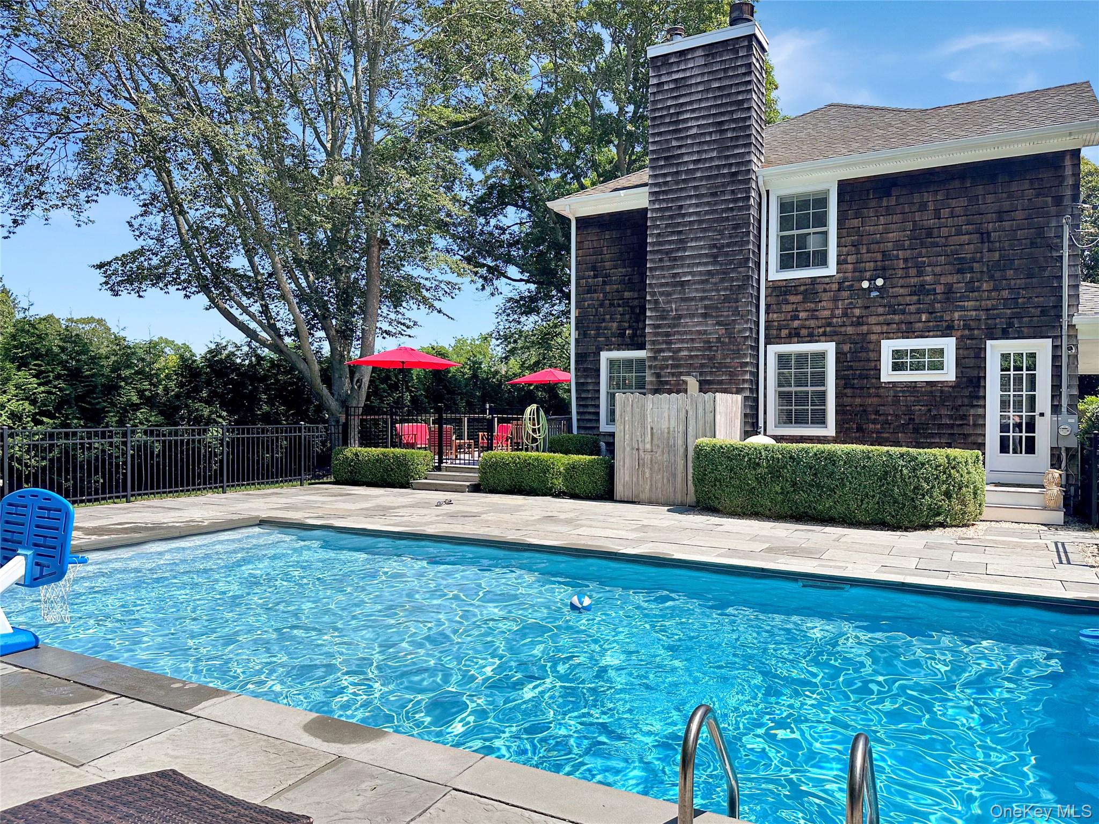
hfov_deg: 71.6
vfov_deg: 56.8
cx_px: 550
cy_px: 412
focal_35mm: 24
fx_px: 762
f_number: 1.78
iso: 80
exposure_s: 1/3597
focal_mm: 6.86
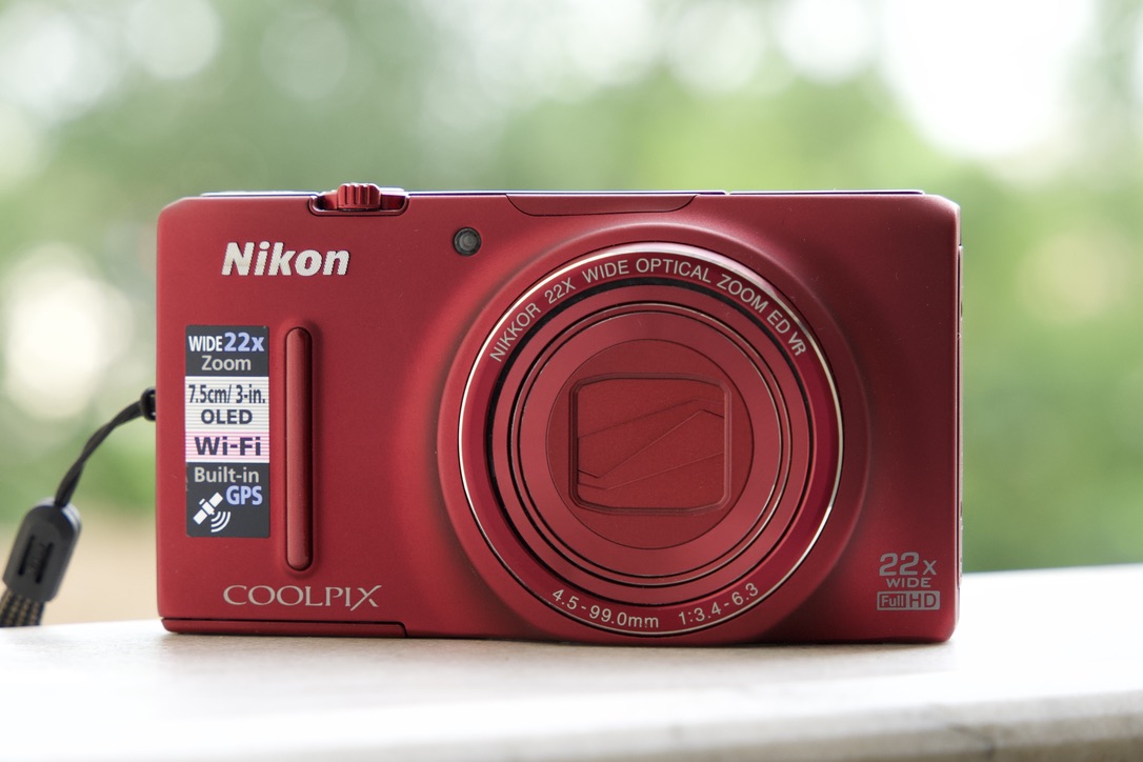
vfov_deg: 13.0
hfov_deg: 19.5
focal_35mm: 105
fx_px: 3333
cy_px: 381
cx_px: 572
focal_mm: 70
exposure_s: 1/125
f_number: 5.6
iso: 800
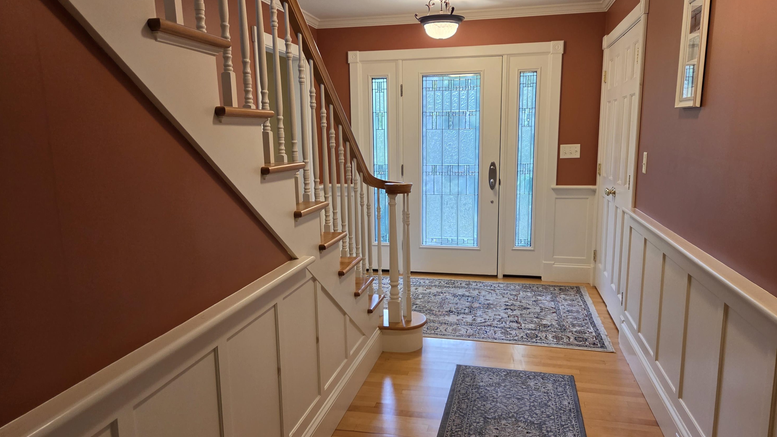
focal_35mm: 26
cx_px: 393
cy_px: 236
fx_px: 536
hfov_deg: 71.9
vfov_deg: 44.3
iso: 250
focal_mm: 5.4
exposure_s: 1/120
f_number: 1.8
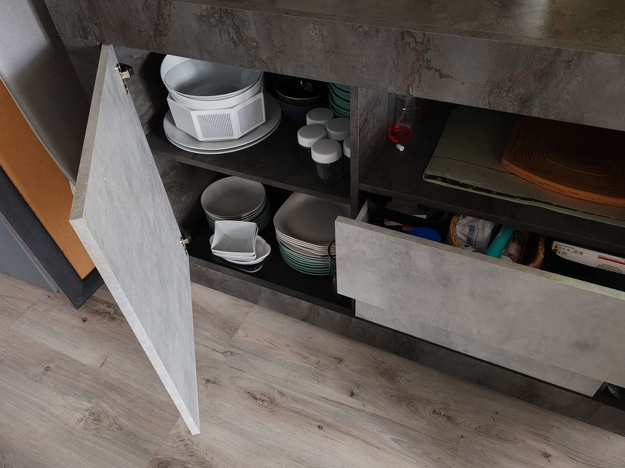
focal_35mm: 27
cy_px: 234
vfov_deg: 51.4
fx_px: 487
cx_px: 312
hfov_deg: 65.3
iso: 2500
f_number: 1.9
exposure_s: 1/33
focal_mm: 6.12
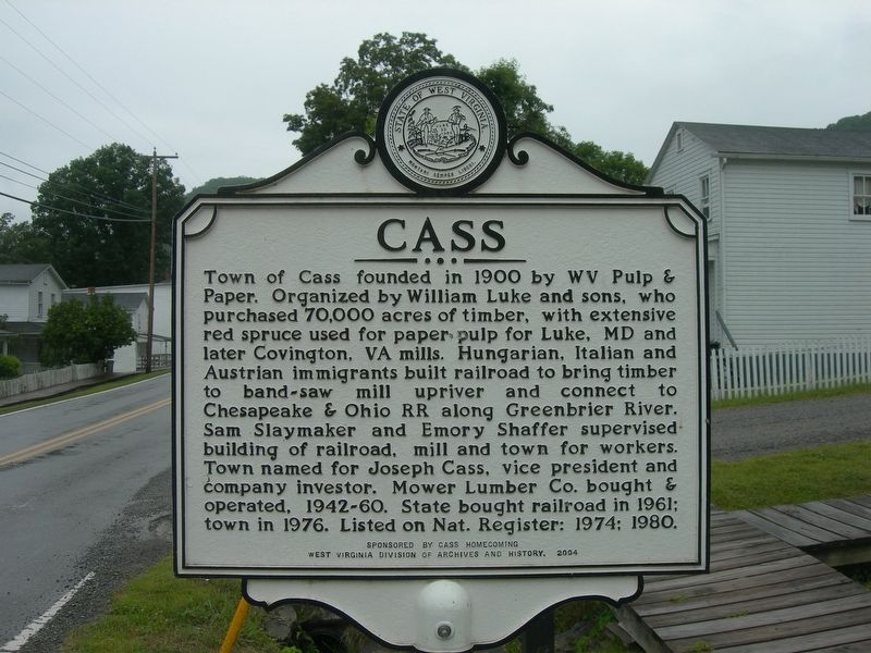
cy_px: 326
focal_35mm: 38
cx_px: 436
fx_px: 956
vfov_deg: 37.7
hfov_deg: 49.0
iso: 50
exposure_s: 1/223
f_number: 4.8
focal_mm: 7.8
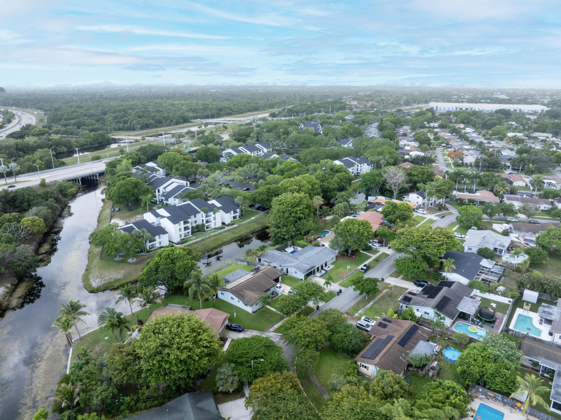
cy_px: 210
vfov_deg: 56.8
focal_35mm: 24
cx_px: 280
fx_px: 389
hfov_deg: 71.6
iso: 100
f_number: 11
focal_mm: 12.29
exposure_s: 1/20
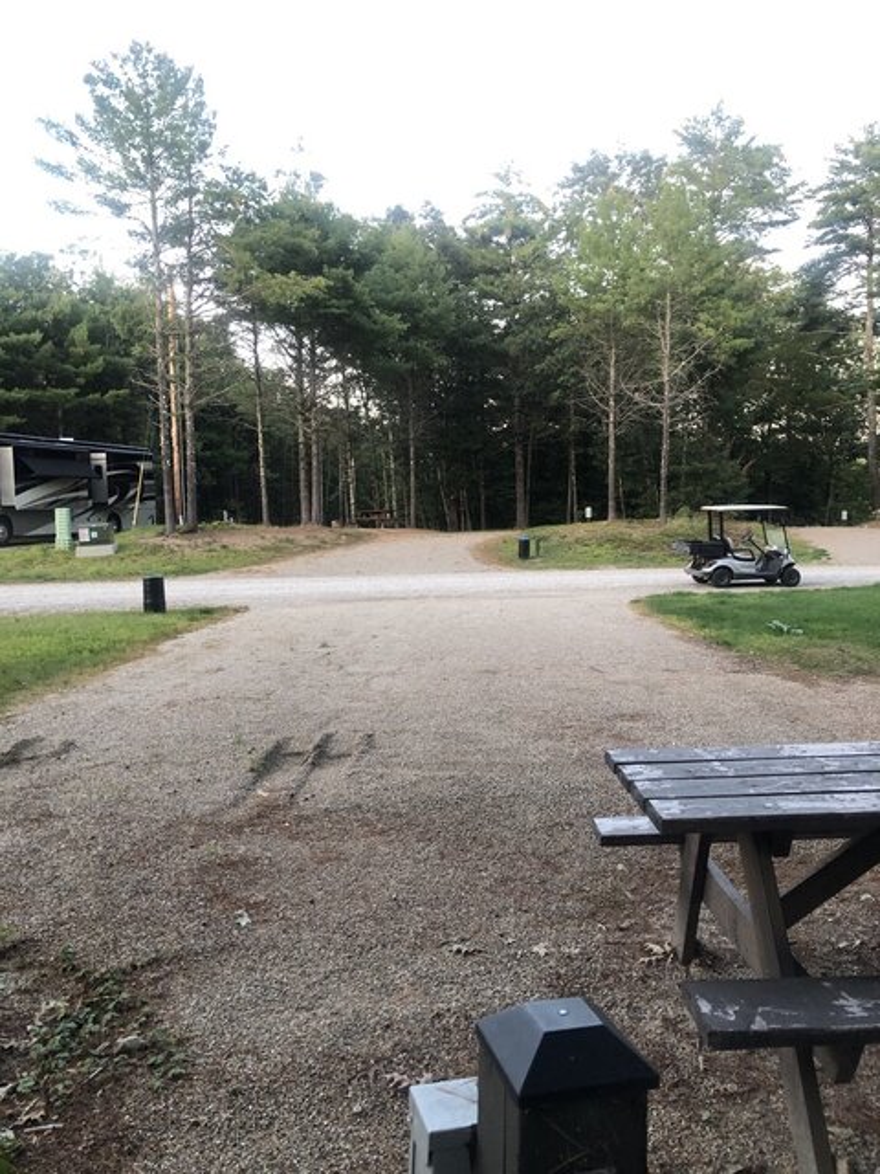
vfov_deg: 63.4
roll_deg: +1.1
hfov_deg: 49.7
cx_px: 440
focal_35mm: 28
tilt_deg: -4.5
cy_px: 587
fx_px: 949
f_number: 1.8
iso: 40
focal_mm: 3.99
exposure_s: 1/17
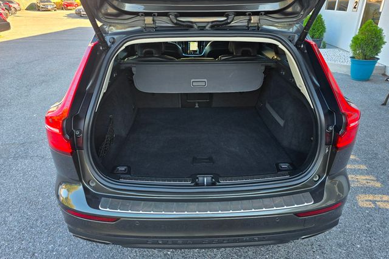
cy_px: 114
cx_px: 194
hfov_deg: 73.8
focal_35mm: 24
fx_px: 259
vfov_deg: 53.0
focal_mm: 6.3
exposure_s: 1/180
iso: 50
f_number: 1.7
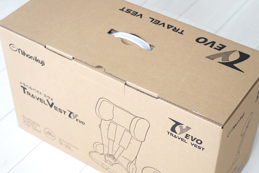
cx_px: 128
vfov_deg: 19.5
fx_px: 504
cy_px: 99
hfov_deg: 28.8
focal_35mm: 70
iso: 640
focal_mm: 50
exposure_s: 1/50
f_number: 4
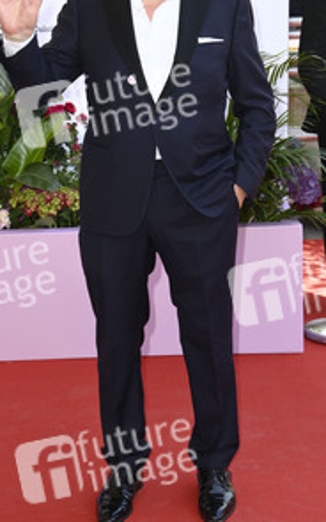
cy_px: 195
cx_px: 158
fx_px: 1221
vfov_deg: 24.0
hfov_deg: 15.2
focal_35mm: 86
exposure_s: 1/250
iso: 500
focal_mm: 62
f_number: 6.3
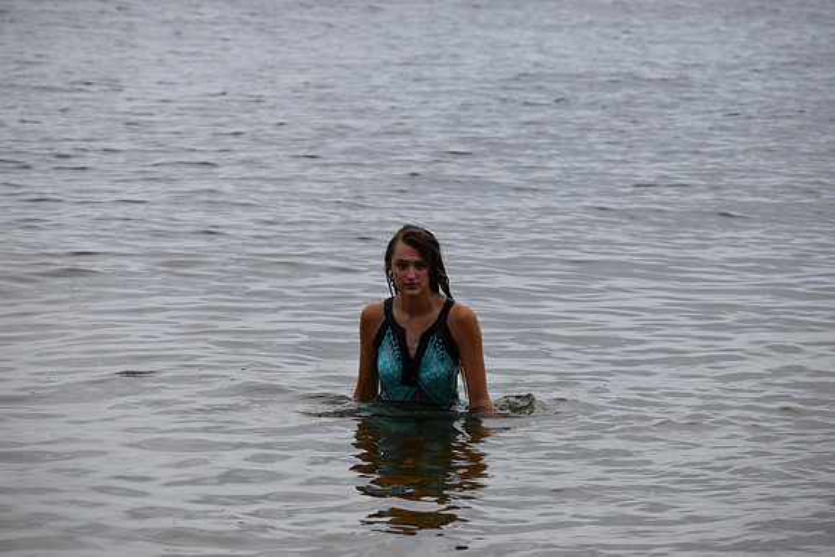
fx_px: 3654
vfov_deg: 8.7
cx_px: 418
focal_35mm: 158
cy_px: 278
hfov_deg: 13.0
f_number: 5.6
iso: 400
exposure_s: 1/1250
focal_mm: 105
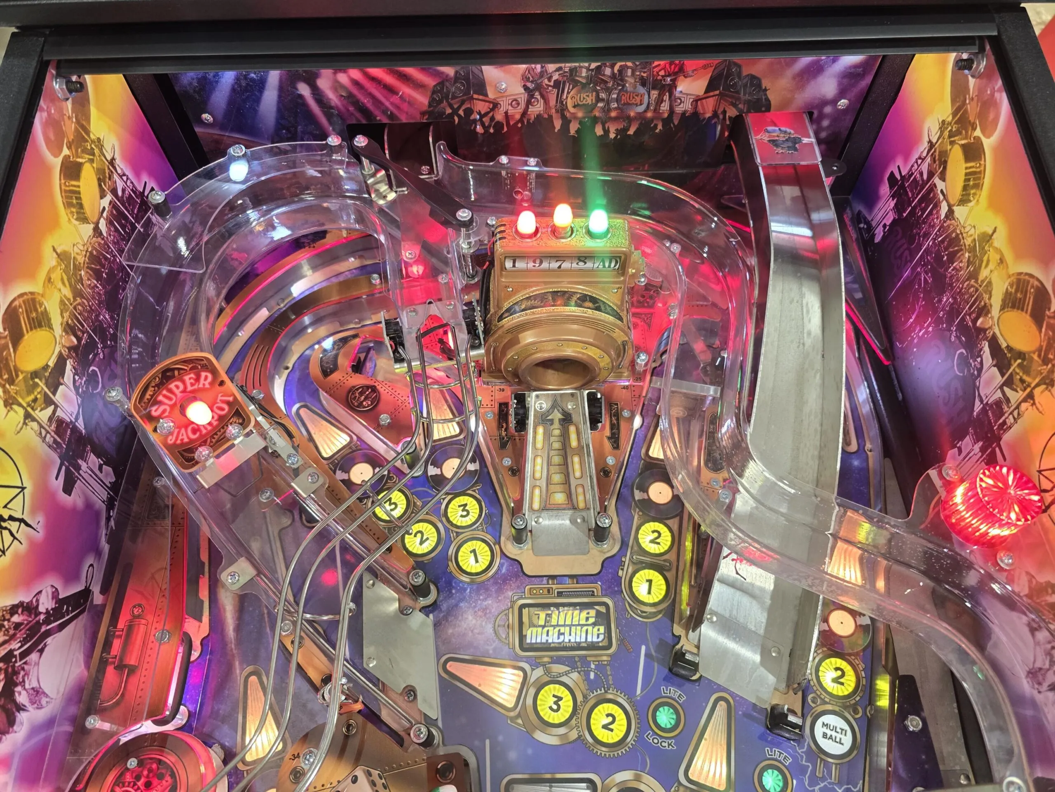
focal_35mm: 23
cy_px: 396
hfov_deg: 73.9
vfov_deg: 58.9
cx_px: 528
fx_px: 701
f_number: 1.7
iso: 160
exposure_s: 1/100
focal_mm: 6.3
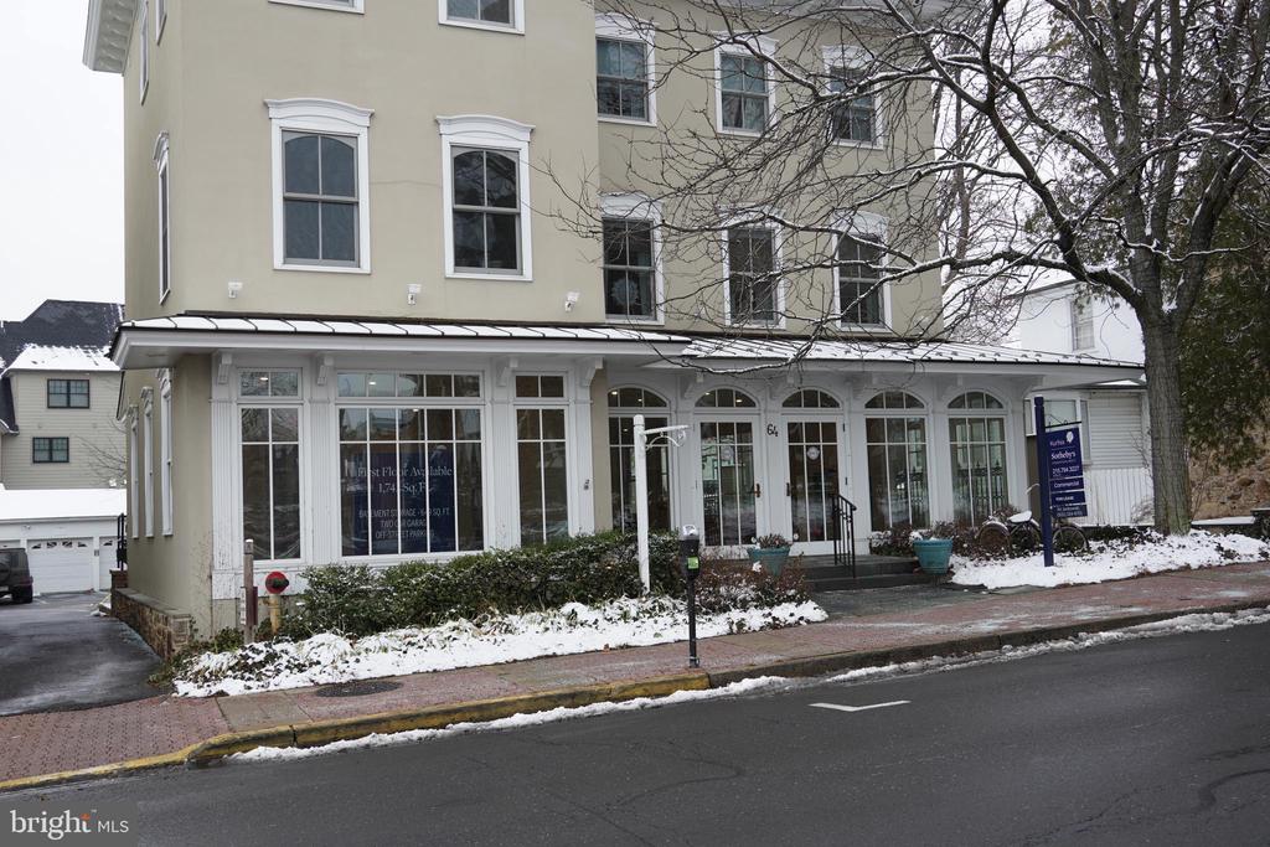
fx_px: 1323
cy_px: 424
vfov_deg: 35.5
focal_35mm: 38
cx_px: 635
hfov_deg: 51.3
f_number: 5
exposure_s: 1/100
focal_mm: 25
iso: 100
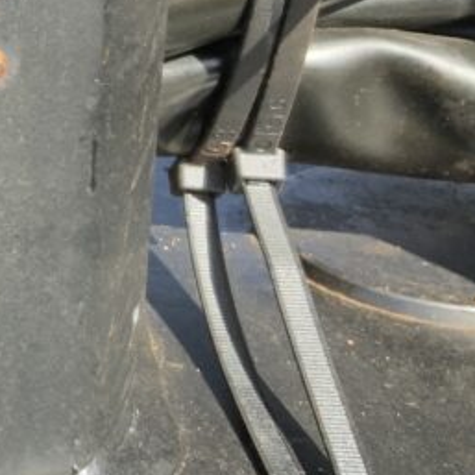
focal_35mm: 102
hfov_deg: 15.5
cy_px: -43
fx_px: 1584
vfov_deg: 16.6
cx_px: -275
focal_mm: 3
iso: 16
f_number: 1.8
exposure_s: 1/159
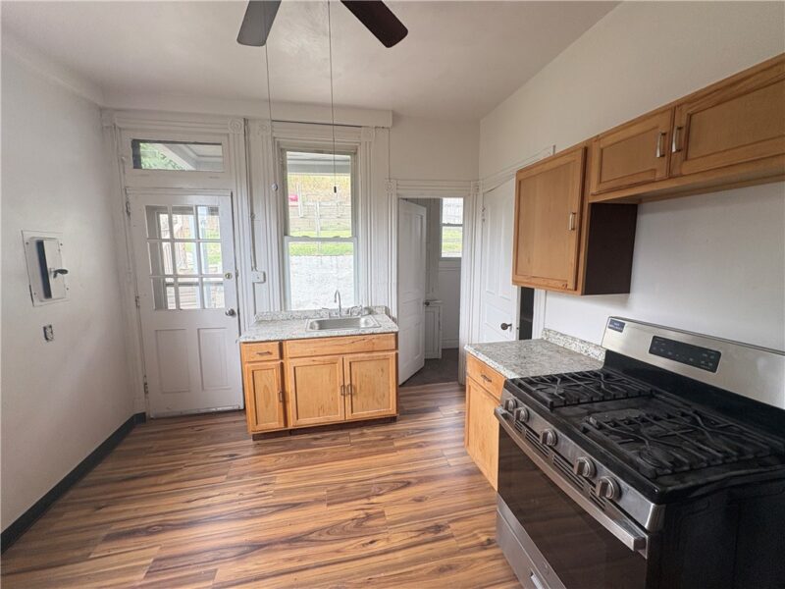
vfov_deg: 85.7
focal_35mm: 14
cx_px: 392
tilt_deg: -6.8
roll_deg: +0.5
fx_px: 317
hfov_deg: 102.1
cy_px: 294
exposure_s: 1/99
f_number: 2.2
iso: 100
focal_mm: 2.22
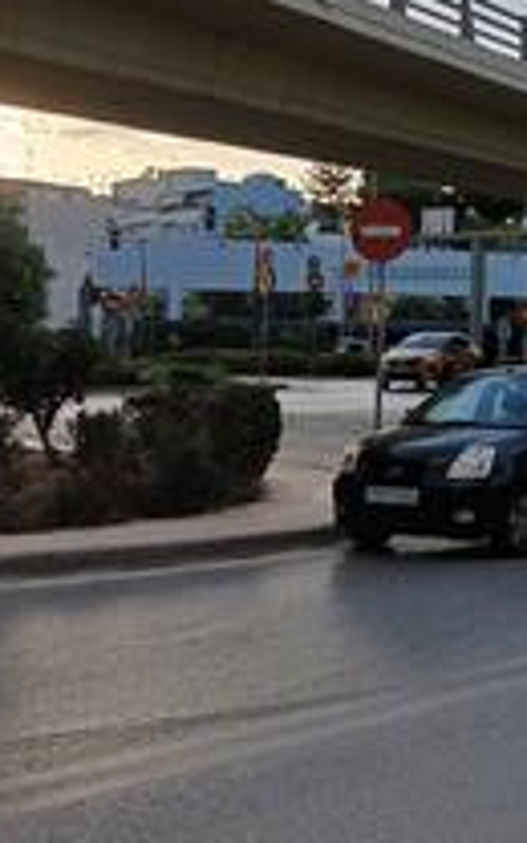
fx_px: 1425
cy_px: 223
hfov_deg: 20.0
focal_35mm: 62
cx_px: 578
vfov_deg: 32.4
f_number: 1.8
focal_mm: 3.98
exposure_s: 1/429
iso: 20
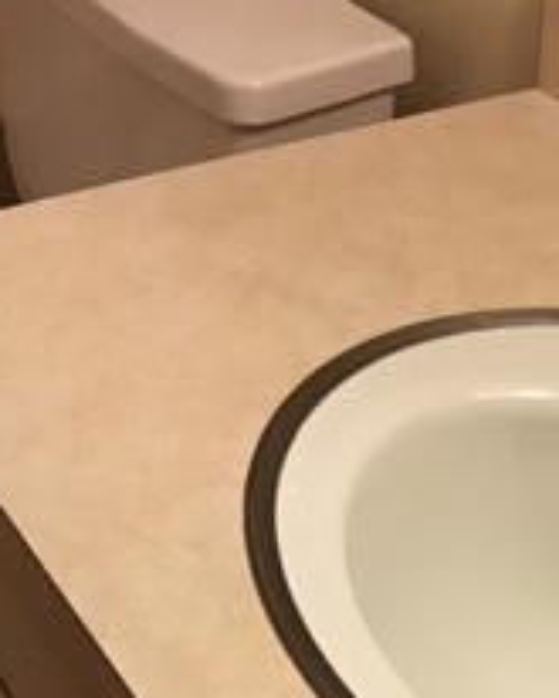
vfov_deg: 19.0
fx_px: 1819
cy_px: -352
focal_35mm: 88
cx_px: -91
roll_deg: +0.2
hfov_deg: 16.8
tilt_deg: -12.1
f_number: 2.2
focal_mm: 4.15
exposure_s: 1/15
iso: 100
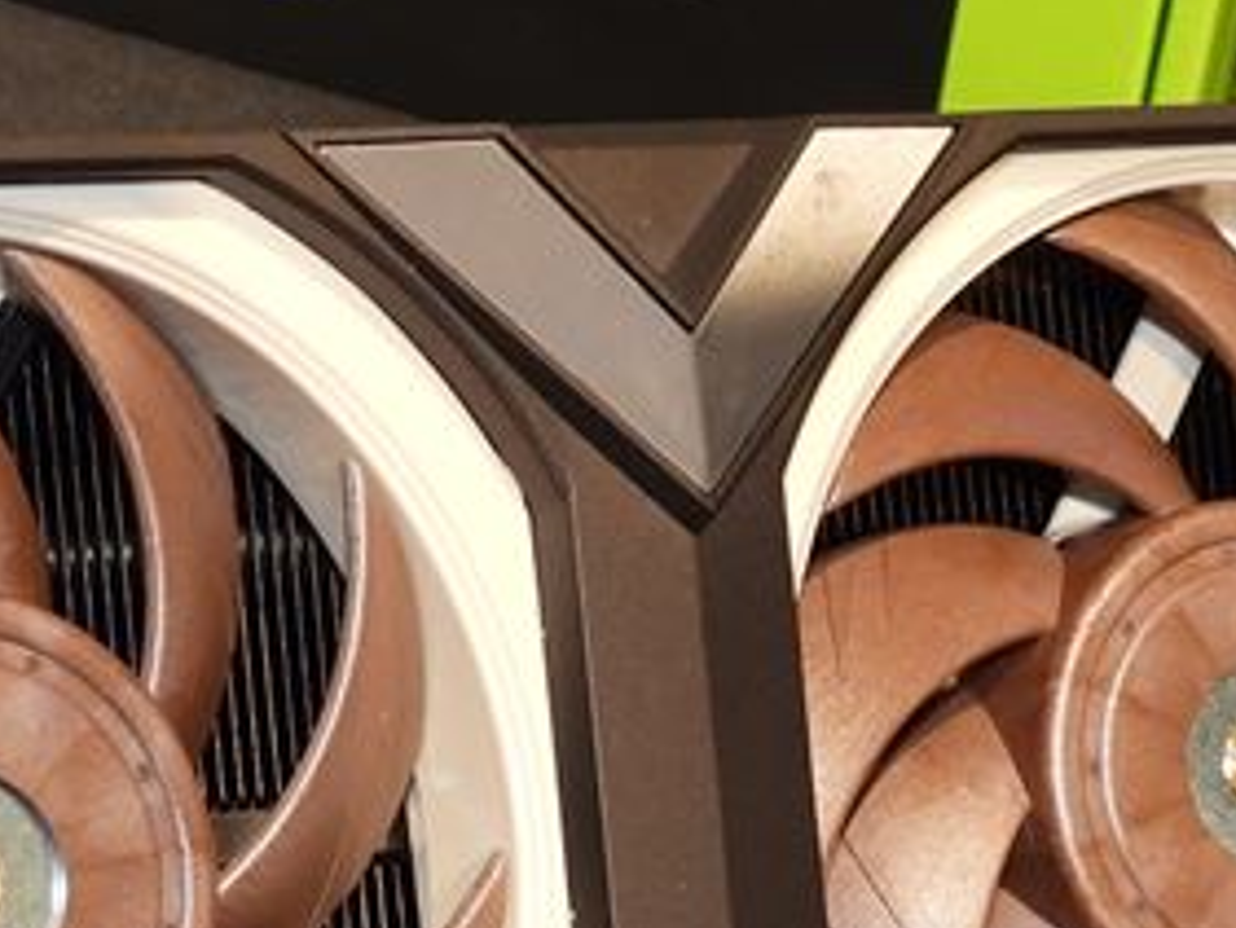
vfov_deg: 8.1
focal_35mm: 182
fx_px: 6501
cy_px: 1240
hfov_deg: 10.9
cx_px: 475
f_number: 3.5
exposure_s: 1/30
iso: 200
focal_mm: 8.9
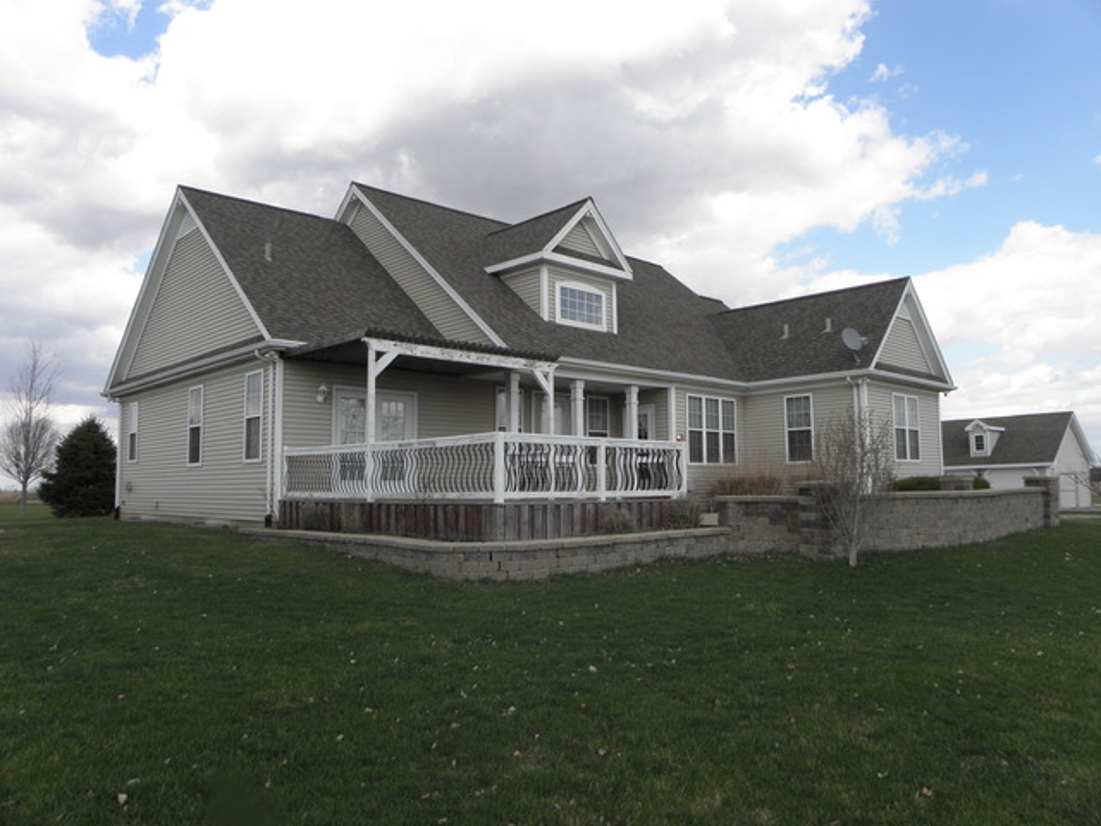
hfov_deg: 67.3
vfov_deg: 53.1
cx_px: 550
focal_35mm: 26
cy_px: 413
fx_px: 827
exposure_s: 1/160
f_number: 5.6
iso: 64
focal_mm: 4.6
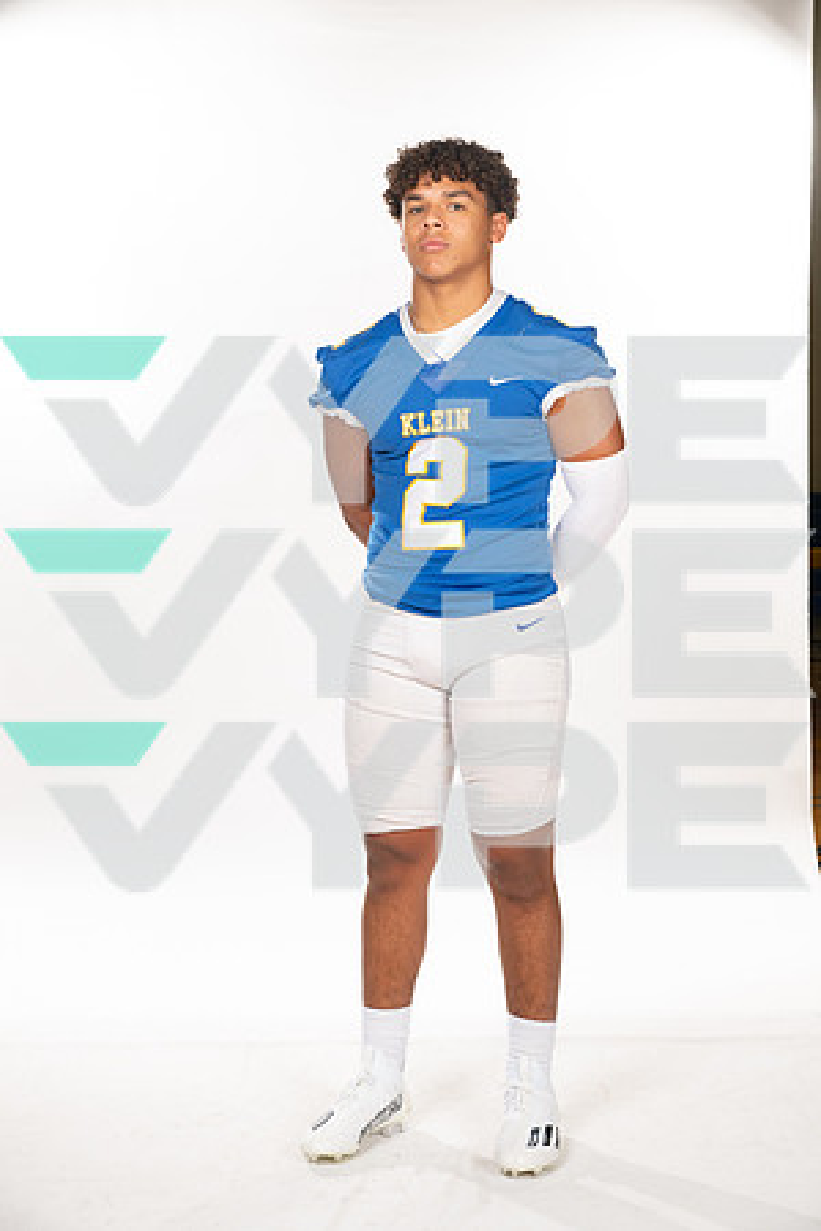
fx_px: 1881
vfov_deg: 36.2
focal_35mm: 55
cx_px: 410
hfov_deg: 24.6
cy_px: 616
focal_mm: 55
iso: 800
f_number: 7.1
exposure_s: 1/320
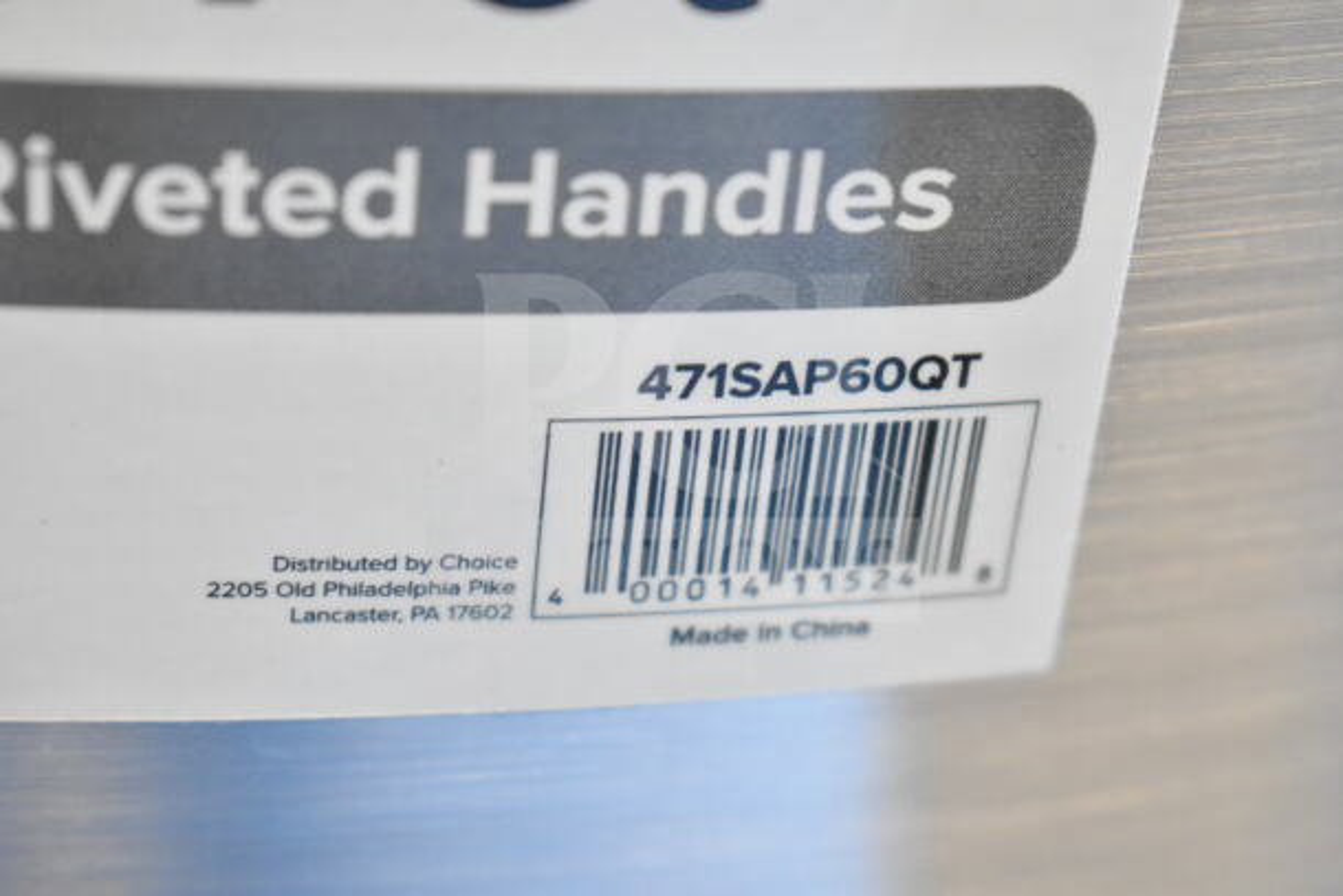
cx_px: 672
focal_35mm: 82
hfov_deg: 24.6
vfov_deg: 16.6
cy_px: 448
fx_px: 3078
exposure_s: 1/100
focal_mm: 55
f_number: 5.6
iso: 4500
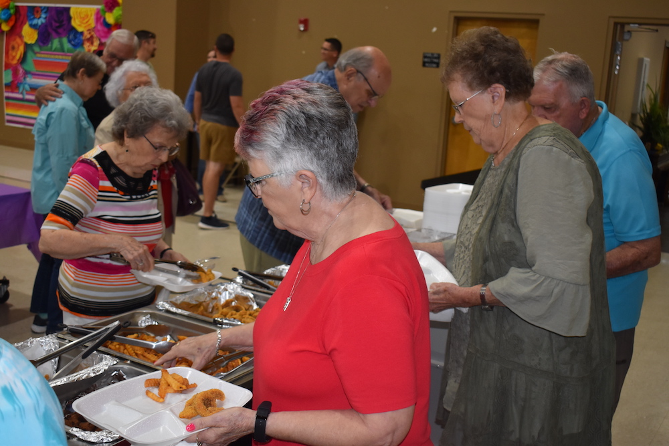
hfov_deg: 45.0
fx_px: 808
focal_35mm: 44
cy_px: 223
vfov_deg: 30.9
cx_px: 334
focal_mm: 29
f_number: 4.2
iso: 800
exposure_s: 1/125
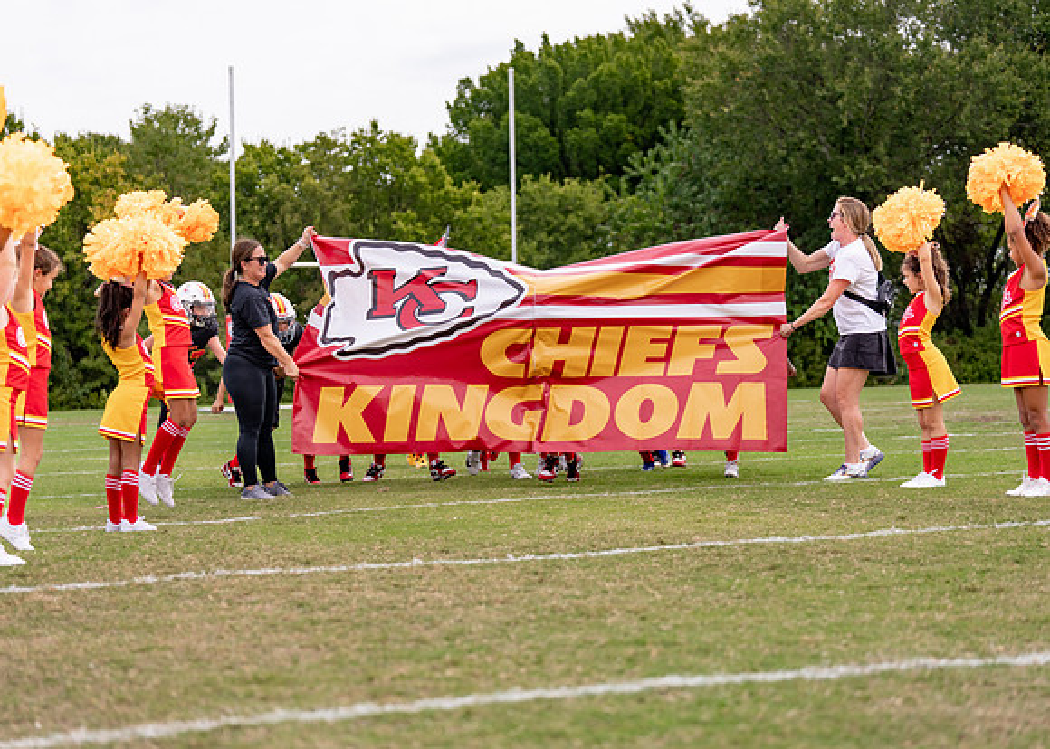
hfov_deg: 26.6
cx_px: 525
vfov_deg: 19.1
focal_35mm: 75
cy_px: 374
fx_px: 2225
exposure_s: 1/2000
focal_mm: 70
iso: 160
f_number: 2.8
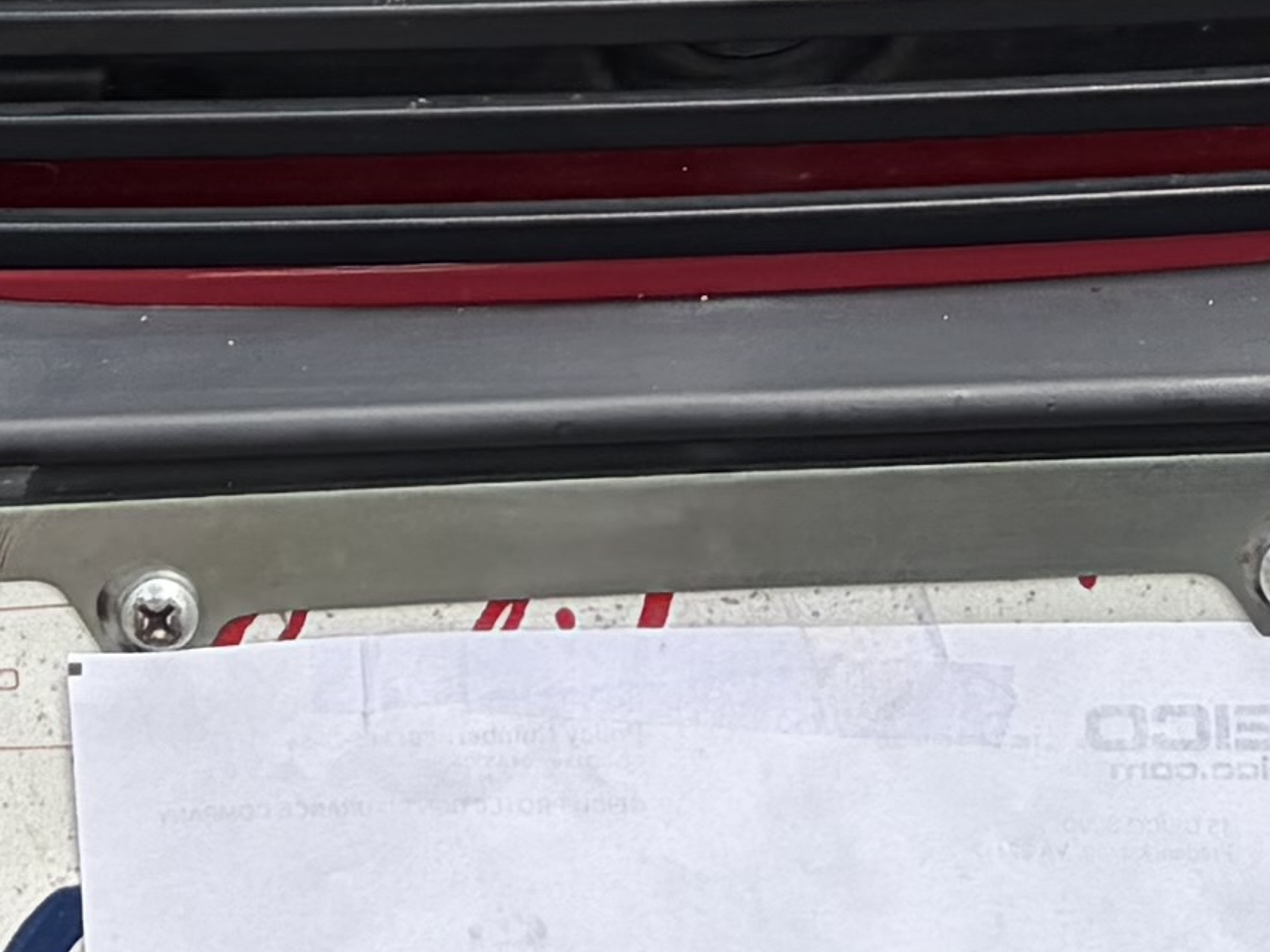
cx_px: 976
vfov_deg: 8.0
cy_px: -1329
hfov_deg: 11.5
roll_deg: +2.1
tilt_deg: -11.9
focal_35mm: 171
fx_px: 6274
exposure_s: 1/539
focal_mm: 5.96
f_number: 1.6
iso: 50
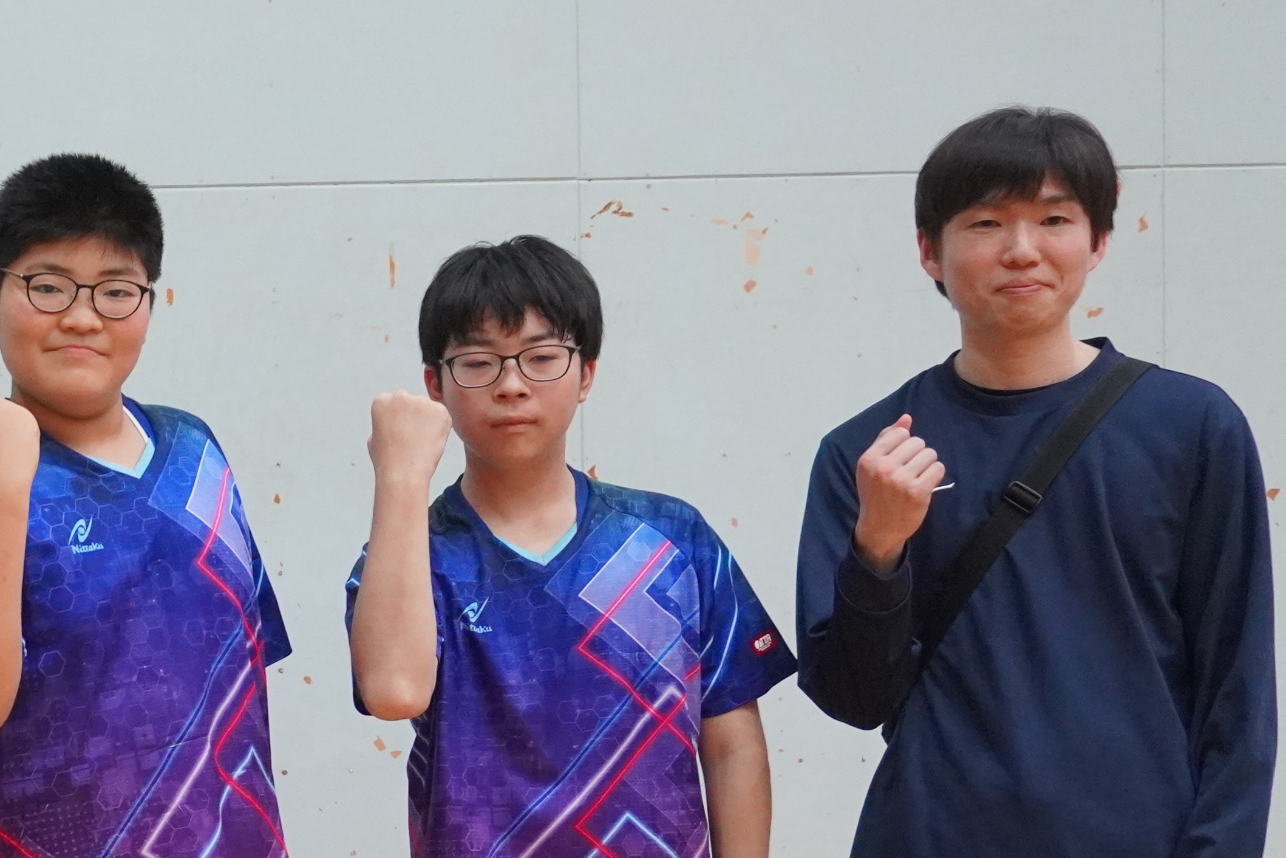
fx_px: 3036
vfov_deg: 15.7
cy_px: 886
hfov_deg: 21.7
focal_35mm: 85
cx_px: -372
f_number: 4
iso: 2500
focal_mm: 20
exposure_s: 1/160
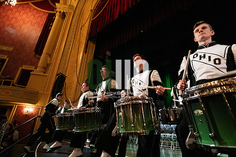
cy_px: 78
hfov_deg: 88.5
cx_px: 118
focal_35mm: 18
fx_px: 121
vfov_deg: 65.9
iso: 32000
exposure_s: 1/400
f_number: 4
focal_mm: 18.5
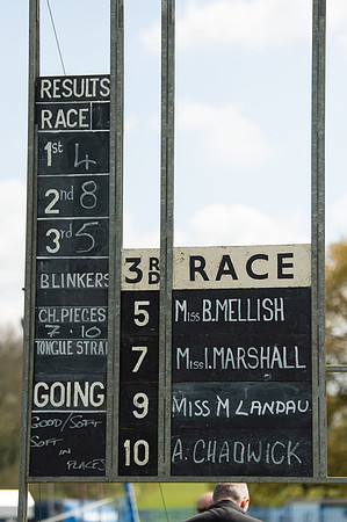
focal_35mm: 146
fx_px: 2116
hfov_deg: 9.4
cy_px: 261
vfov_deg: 14.1
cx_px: 174
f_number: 4
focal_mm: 122
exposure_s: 1/5000
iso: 640
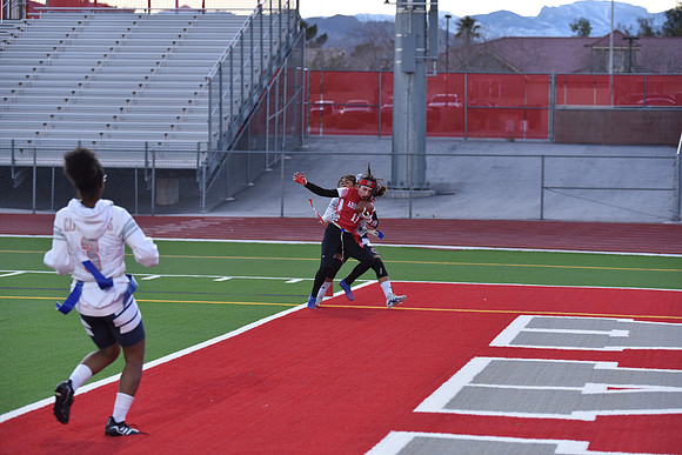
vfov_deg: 13.7
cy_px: 228
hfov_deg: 20.4
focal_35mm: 100
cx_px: 341
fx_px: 1895
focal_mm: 100
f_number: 2.8
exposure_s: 1/500
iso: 800
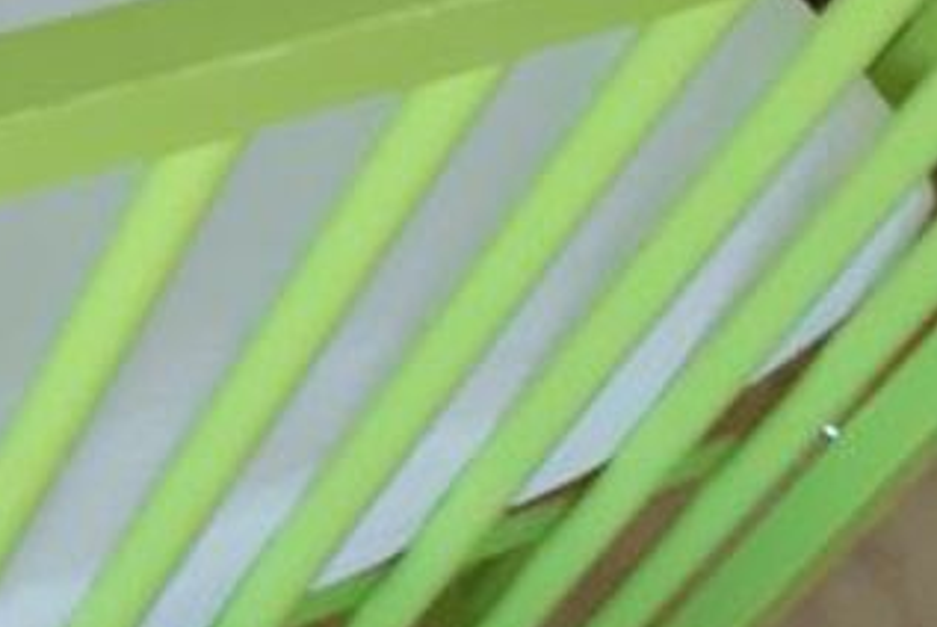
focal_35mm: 118
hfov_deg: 15.7
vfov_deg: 11.2
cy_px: -315
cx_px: -532
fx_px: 3074
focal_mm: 3.6
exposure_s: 1/50
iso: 250
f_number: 1.9
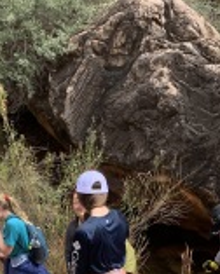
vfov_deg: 30.7
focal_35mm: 59
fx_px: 479
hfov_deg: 25.8
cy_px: 237
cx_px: 138
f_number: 1.8
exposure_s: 1/246
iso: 25
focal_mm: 4.25
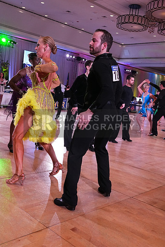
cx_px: 82
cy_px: 124
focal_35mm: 36
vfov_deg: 53.1
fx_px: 247
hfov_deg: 36.9
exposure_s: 1/400
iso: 3200
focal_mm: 24
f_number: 5.6
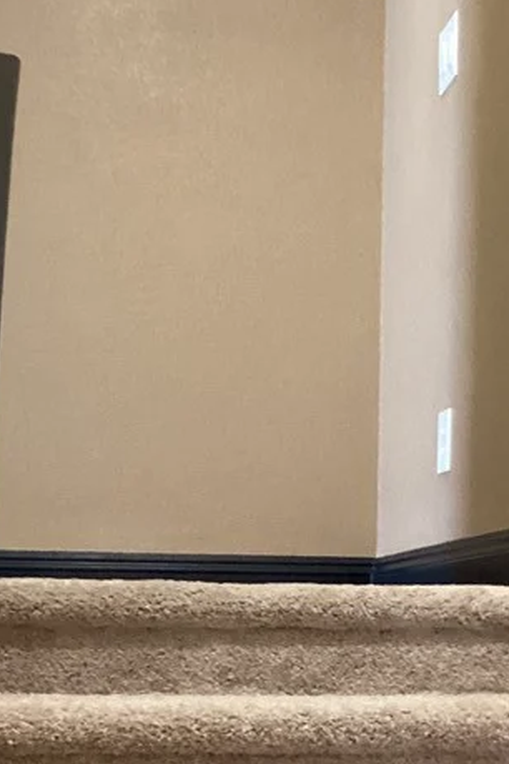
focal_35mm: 72
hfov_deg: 18.9
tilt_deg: -2.6
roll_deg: -1.0
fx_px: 1527
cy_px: 661
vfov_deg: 27.3
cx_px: 351
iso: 320
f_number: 2.4
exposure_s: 1/30
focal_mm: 3.3
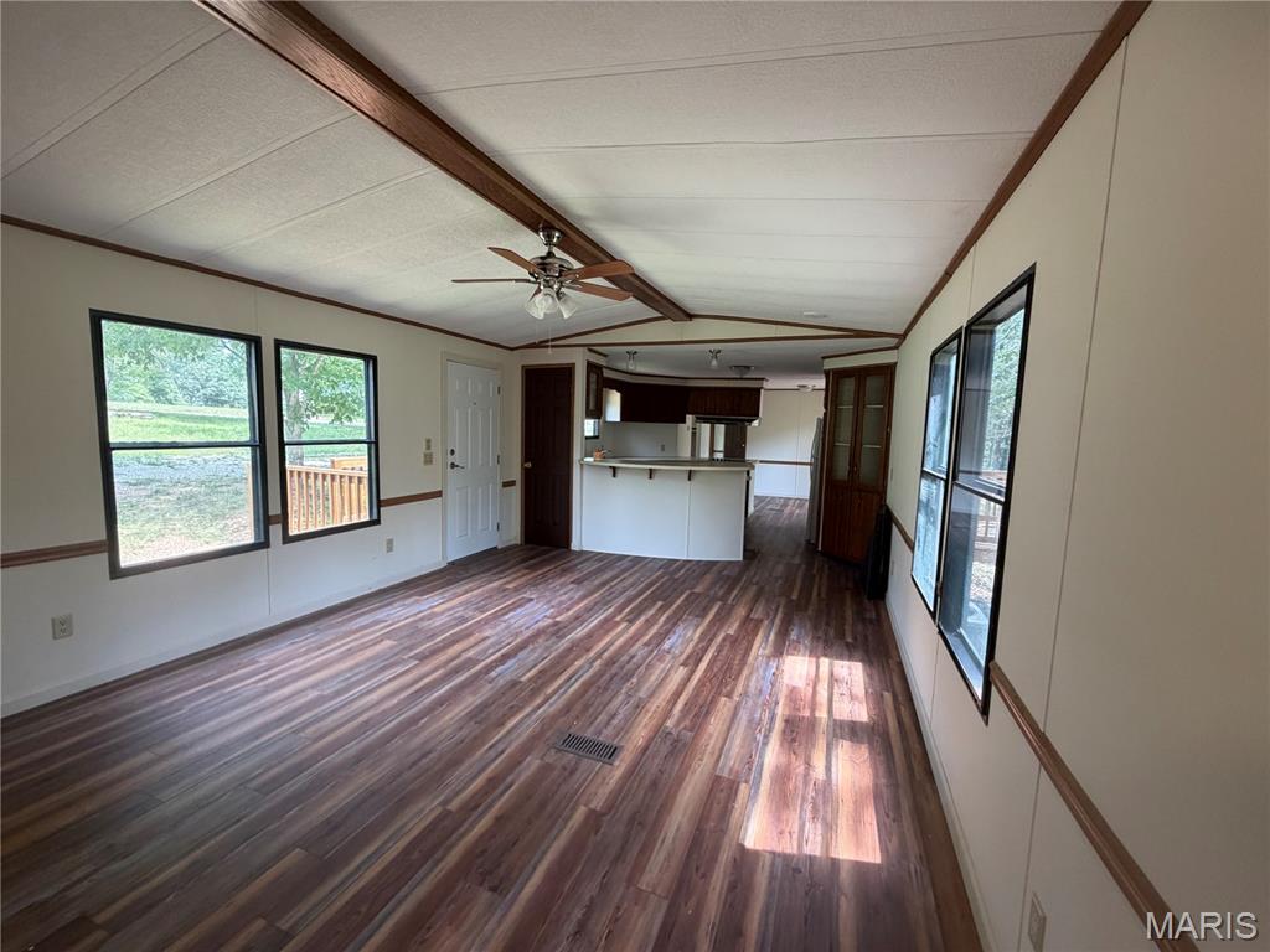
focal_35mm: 14
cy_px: 476
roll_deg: -2.1
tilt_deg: -5.0
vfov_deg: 85.7
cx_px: 635
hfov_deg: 102.1
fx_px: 514
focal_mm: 2.22
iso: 200
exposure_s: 1/121
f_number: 2.2
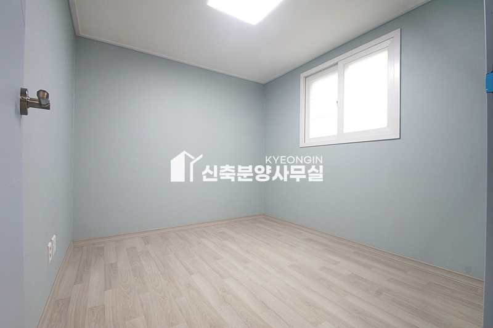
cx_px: 246
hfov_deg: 95.0
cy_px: 164
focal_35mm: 16
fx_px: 226
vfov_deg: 72.0
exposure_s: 1/10
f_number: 9
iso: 800
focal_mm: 11
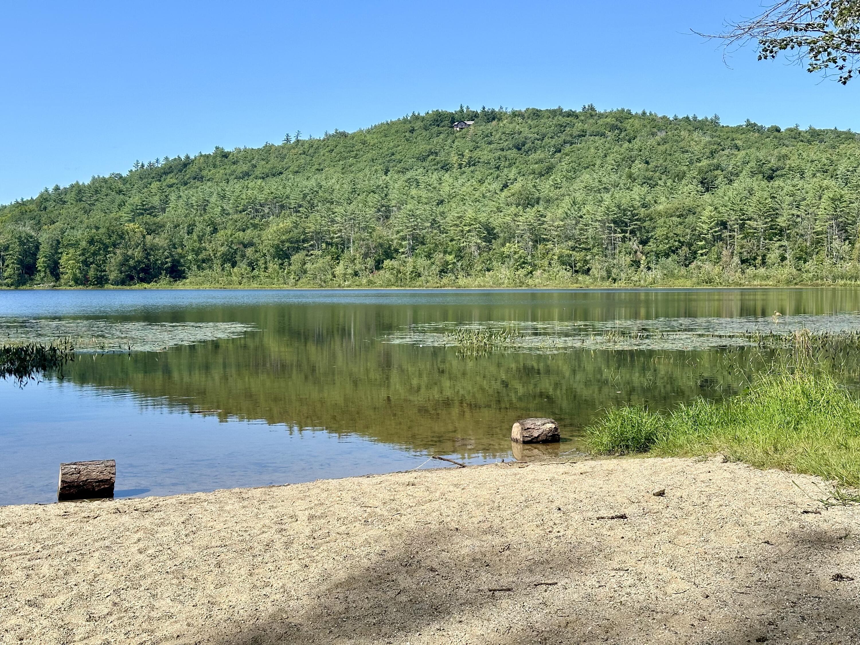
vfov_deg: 30.3
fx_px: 1193
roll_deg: +1.5
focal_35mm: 48
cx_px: 430
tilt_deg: -0.1
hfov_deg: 39.7
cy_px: 322
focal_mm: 6.86
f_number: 1.78
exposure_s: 1/3257
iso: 64
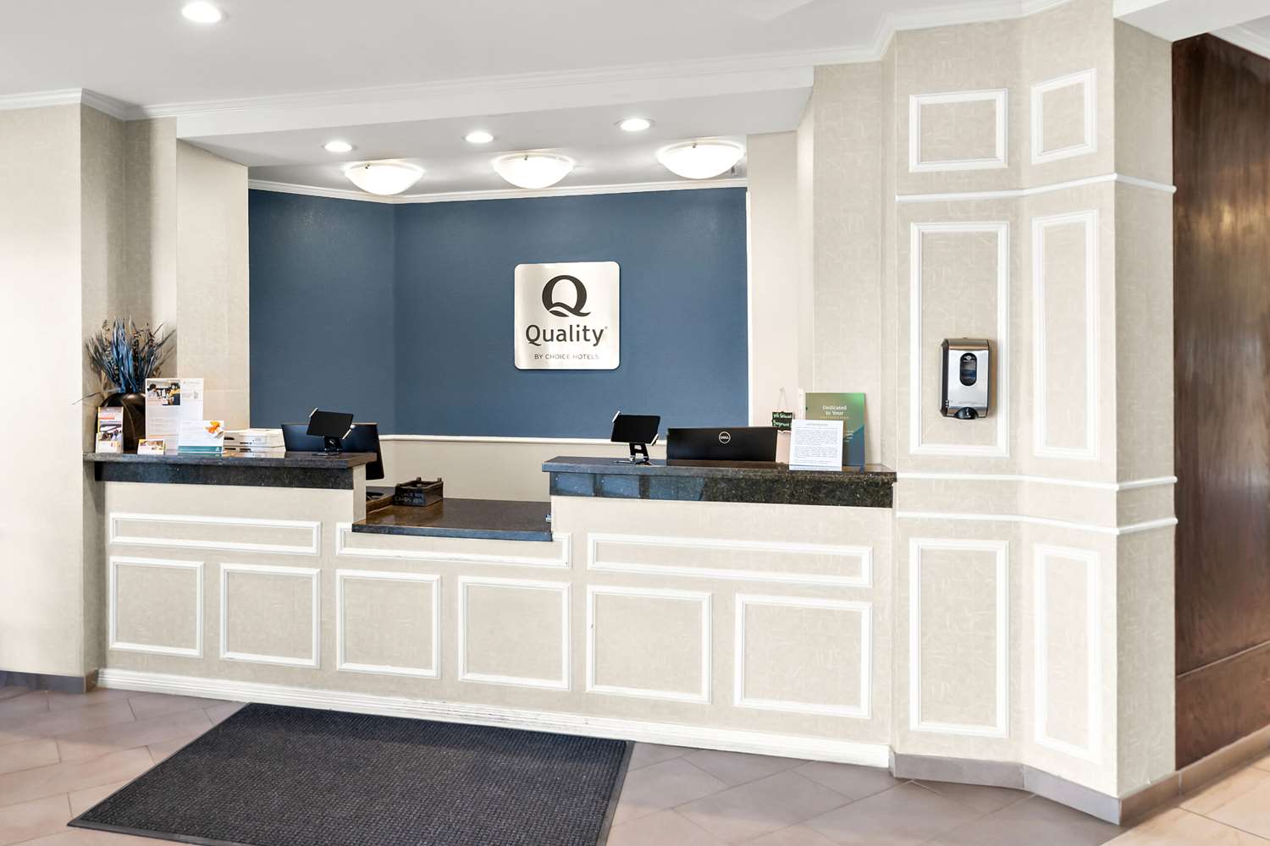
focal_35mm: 14
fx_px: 494
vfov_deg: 81.2
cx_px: 635
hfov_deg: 104.3
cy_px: 423
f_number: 5.6
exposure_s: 1/8
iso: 400
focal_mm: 14
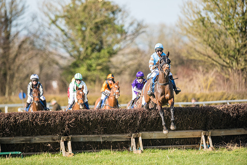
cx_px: 124
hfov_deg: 5.2
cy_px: 82
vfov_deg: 3.4
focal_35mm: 400
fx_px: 2745
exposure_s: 1/1000
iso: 200
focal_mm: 400
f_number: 5
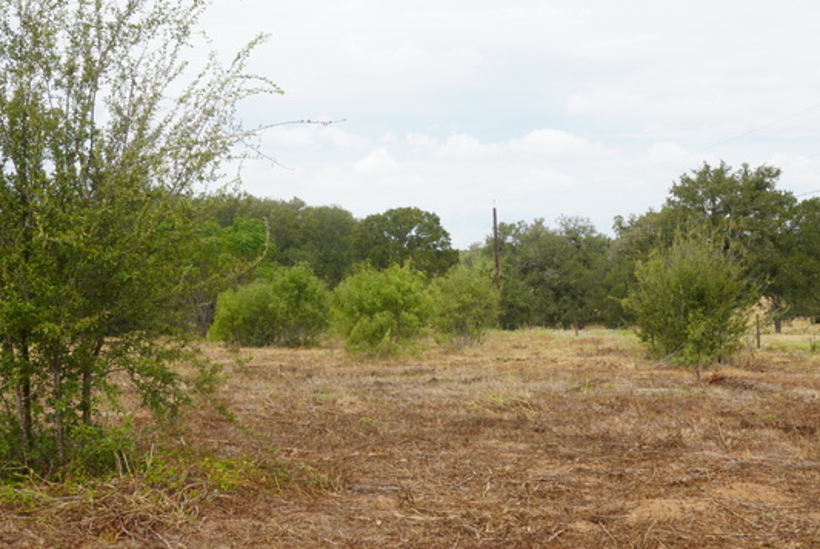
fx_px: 1232
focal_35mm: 54
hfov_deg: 36.8
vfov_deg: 25.1
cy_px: 309
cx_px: 443
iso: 100
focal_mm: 45
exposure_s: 1/125
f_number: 9
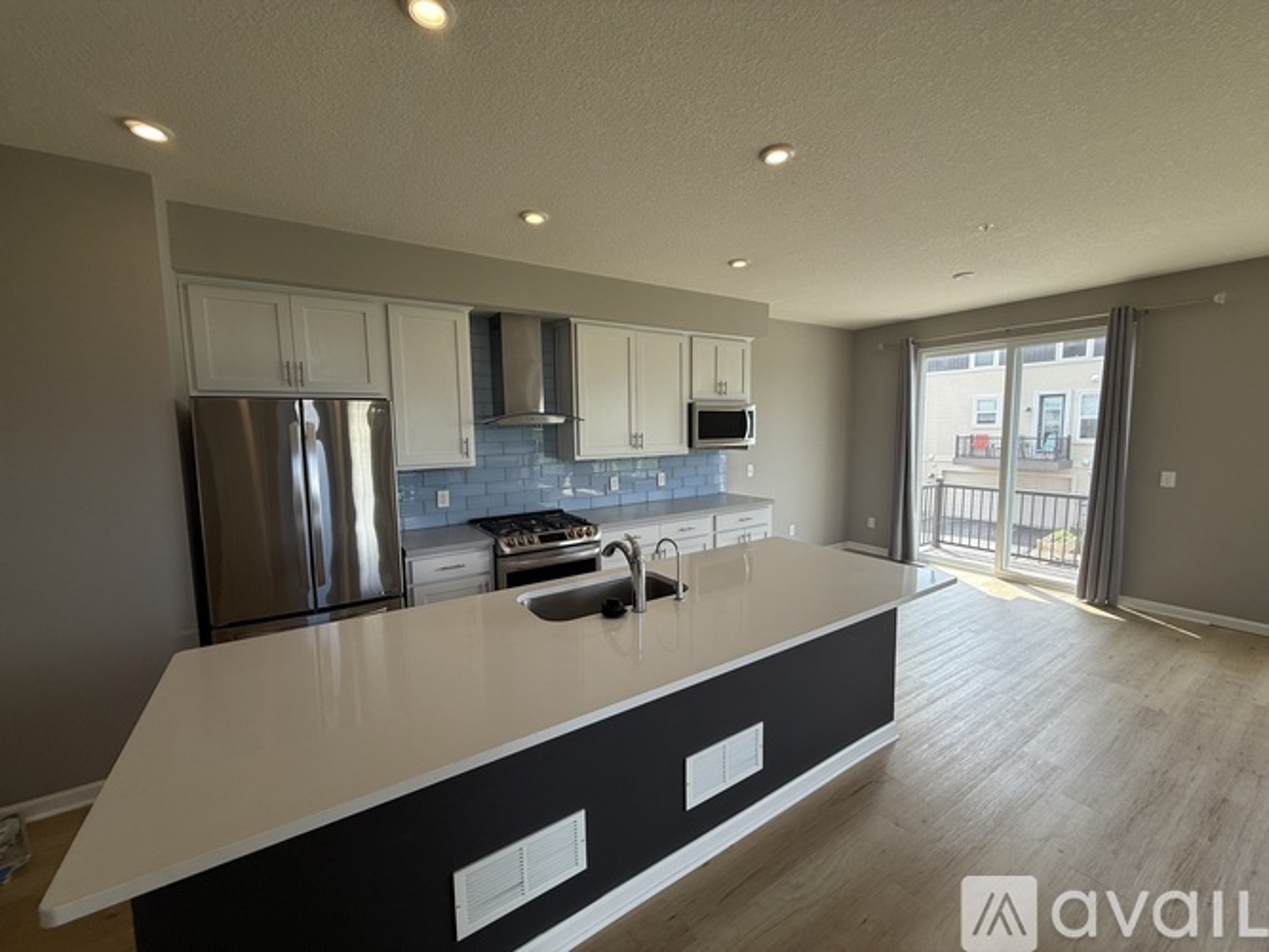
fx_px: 513
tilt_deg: -4.7
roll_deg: +0.2
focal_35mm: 14
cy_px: 476
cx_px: 634
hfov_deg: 102.1
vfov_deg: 85.7
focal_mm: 2.22
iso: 50
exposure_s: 1/120
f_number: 2.2
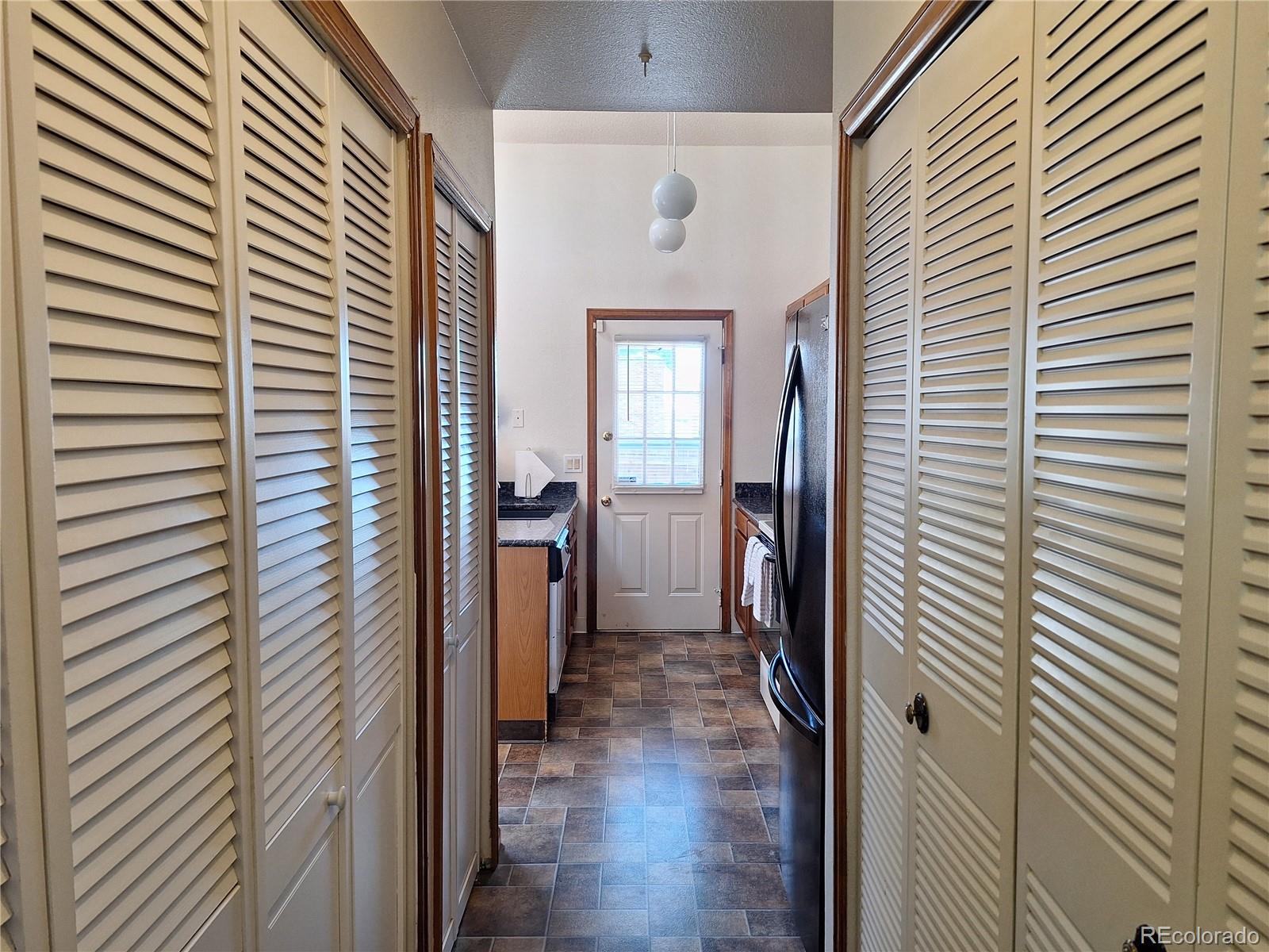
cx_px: 634
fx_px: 843
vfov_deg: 58.9
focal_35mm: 23
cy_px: 476
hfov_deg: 73.9
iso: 80
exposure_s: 1/60
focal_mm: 5.54
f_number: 1.8
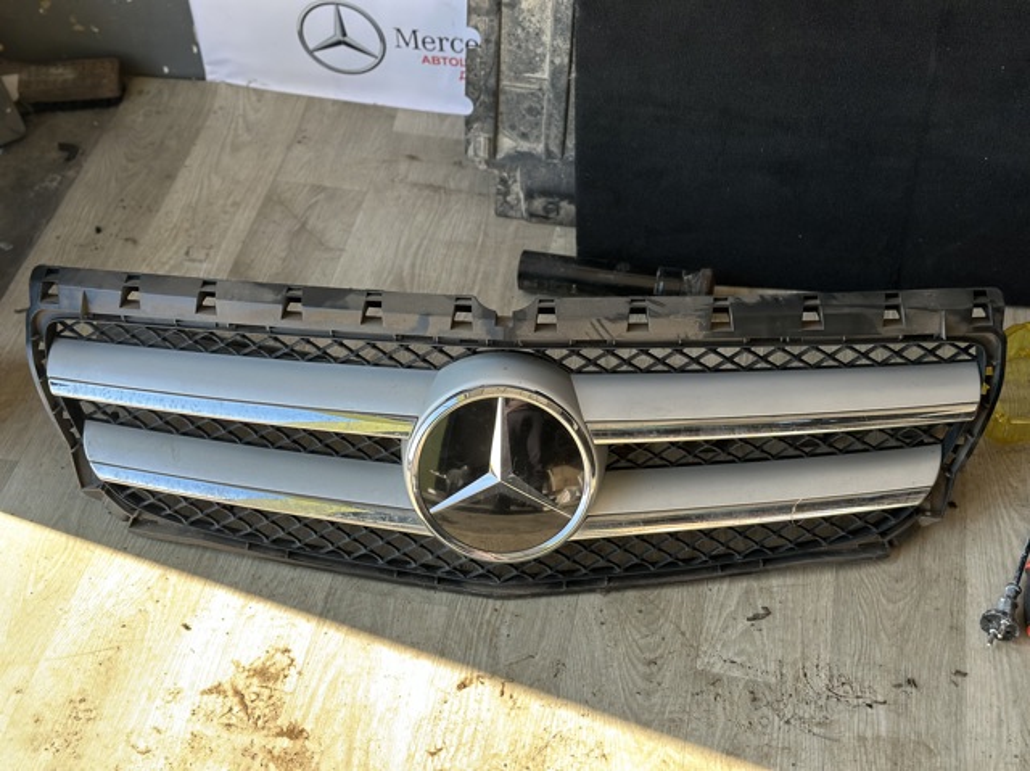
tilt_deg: -47.8
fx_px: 1427
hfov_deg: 39.7
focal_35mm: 48
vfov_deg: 30.2
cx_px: 515
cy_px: 386
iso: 80
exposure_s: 1/428
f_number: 1.78
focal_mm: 6.86
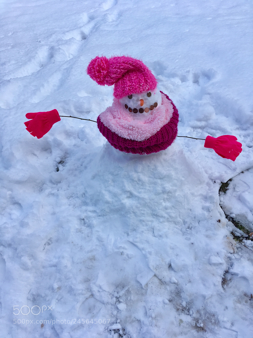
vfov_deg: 61.7
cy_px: 169
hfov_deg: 48.2
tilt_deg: -44.2
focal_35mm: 29
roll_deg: +4.4
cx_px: 126
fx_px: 283
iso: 25
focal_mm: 4.15
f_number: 2.2
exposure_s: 1/388
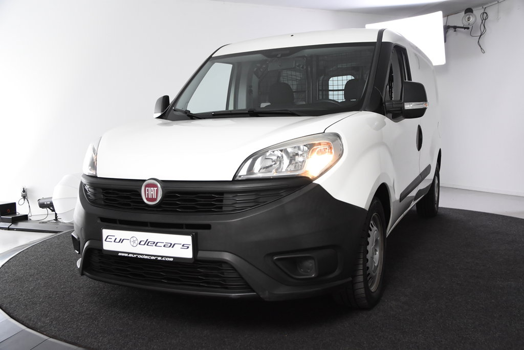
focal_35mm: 36
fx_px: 524
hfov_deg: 53.1
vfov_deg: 36.9
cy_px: 175
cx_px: 262
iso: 1600
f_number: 5
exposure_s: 1/100
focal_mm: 24
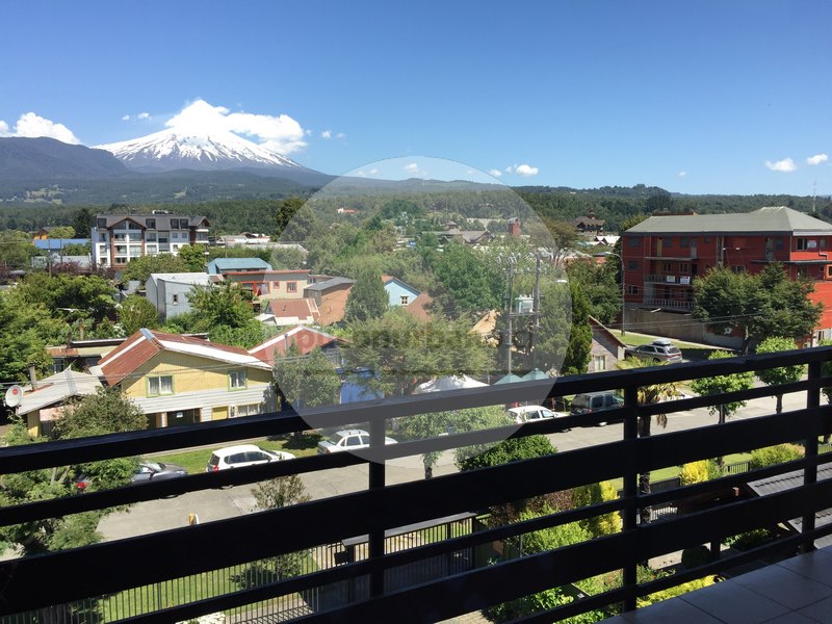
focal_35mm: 29
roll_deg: -0.3
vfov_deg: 48.2
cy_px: 312
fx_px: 697
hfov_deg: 61.7
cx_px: 416
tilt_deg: -5.1
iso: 32
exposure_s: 1/1163
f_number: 2.2
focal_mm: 4.15
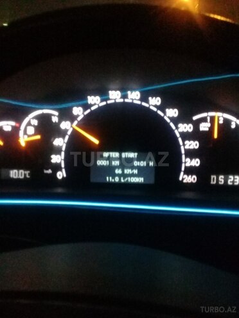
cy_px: 159
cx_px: 120
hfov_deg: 45.4
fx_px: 285
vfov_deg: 58.4
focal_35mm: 31
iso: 1000
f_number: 2.2
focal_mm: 3.3
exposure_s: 1/15
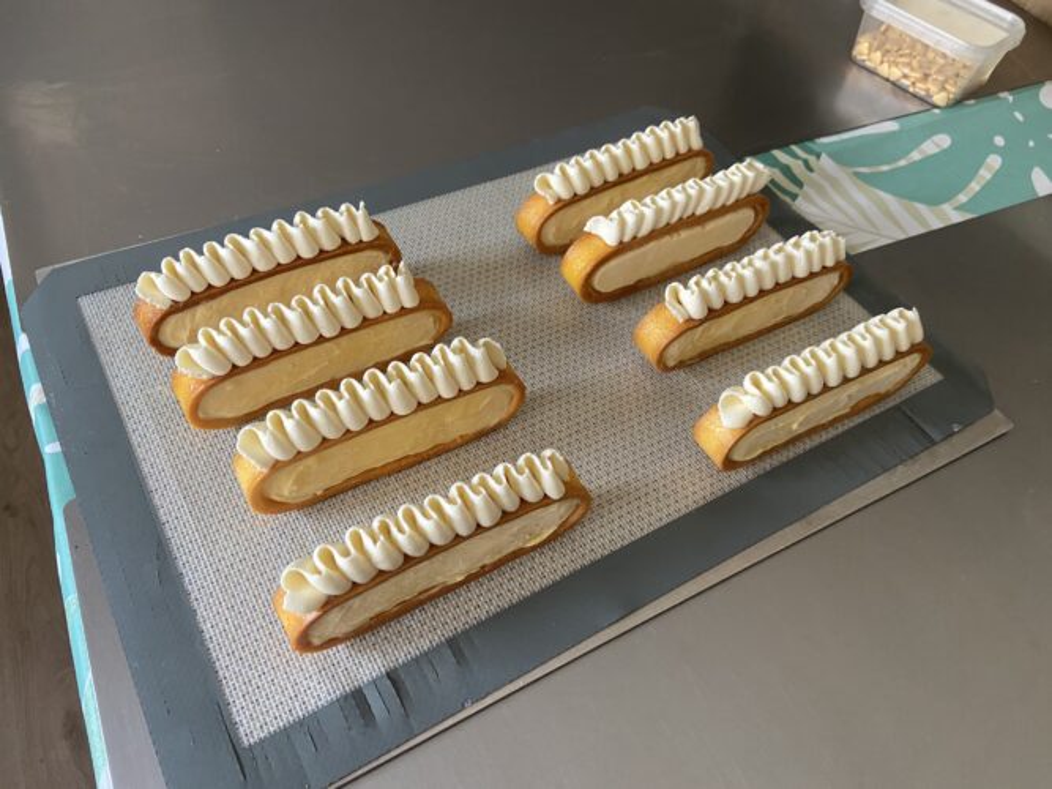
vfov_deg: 53.0
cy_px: 394
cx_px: 526
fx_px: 790
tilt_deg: -53.4
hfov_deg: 67.3
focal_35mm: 26
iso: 160
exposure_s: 1/60
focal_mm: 4.25
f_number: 1.8
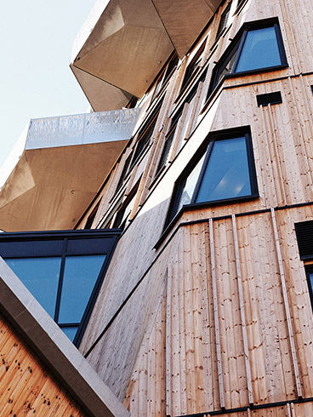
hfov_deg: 15.7
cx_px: 143
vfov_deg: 20.9
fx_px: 1132
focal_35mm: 94
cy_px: 197
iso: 400
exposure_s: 1/250
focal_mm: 45
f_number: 8
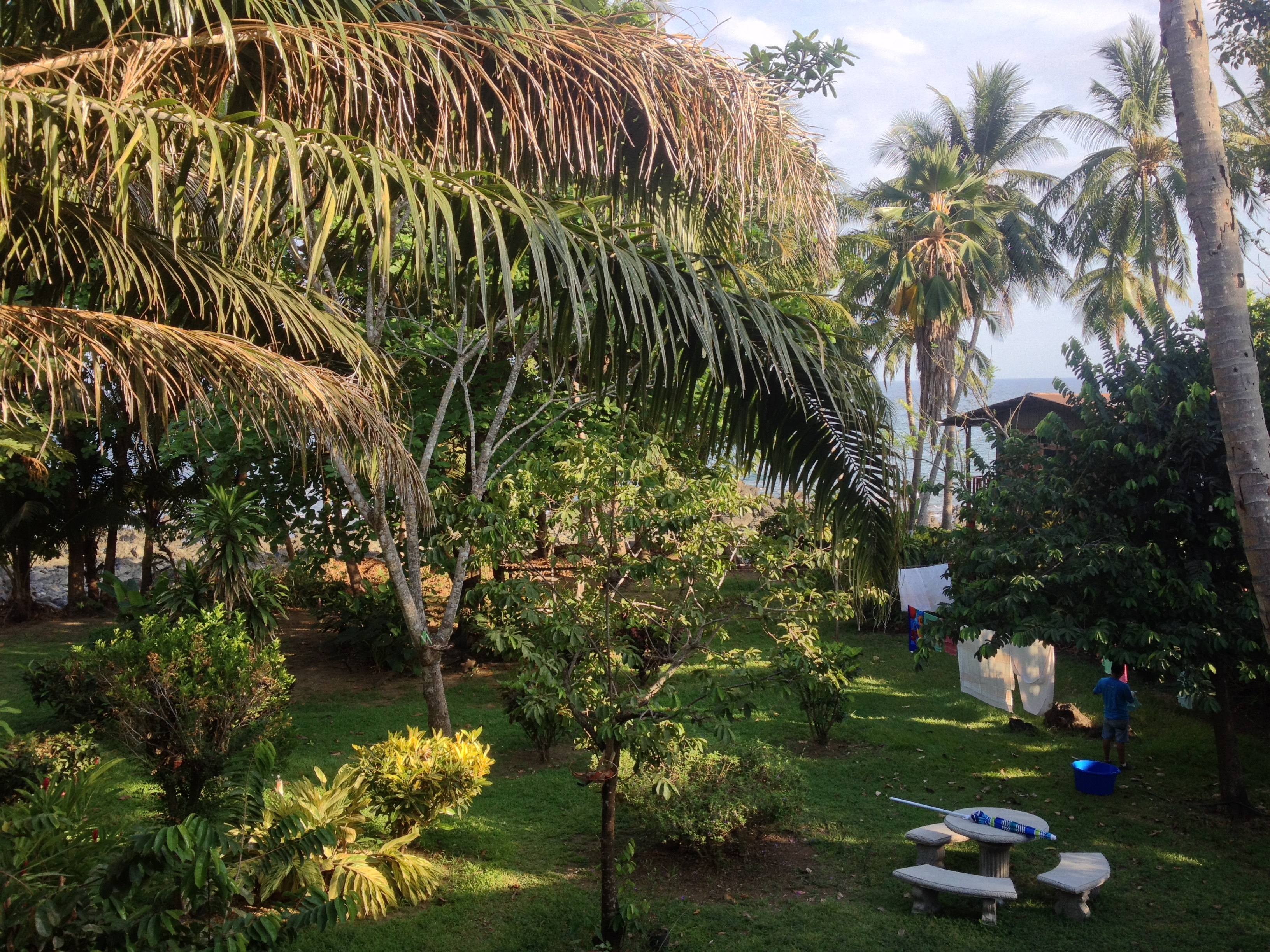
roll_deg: +1.1
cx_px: 635
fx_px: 1284
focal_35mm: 35
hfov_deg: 52.6
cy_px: 476
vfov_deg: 40.7
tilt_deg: -7.5
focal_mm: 4.28
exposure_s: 1/231
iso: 50
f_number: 2.4
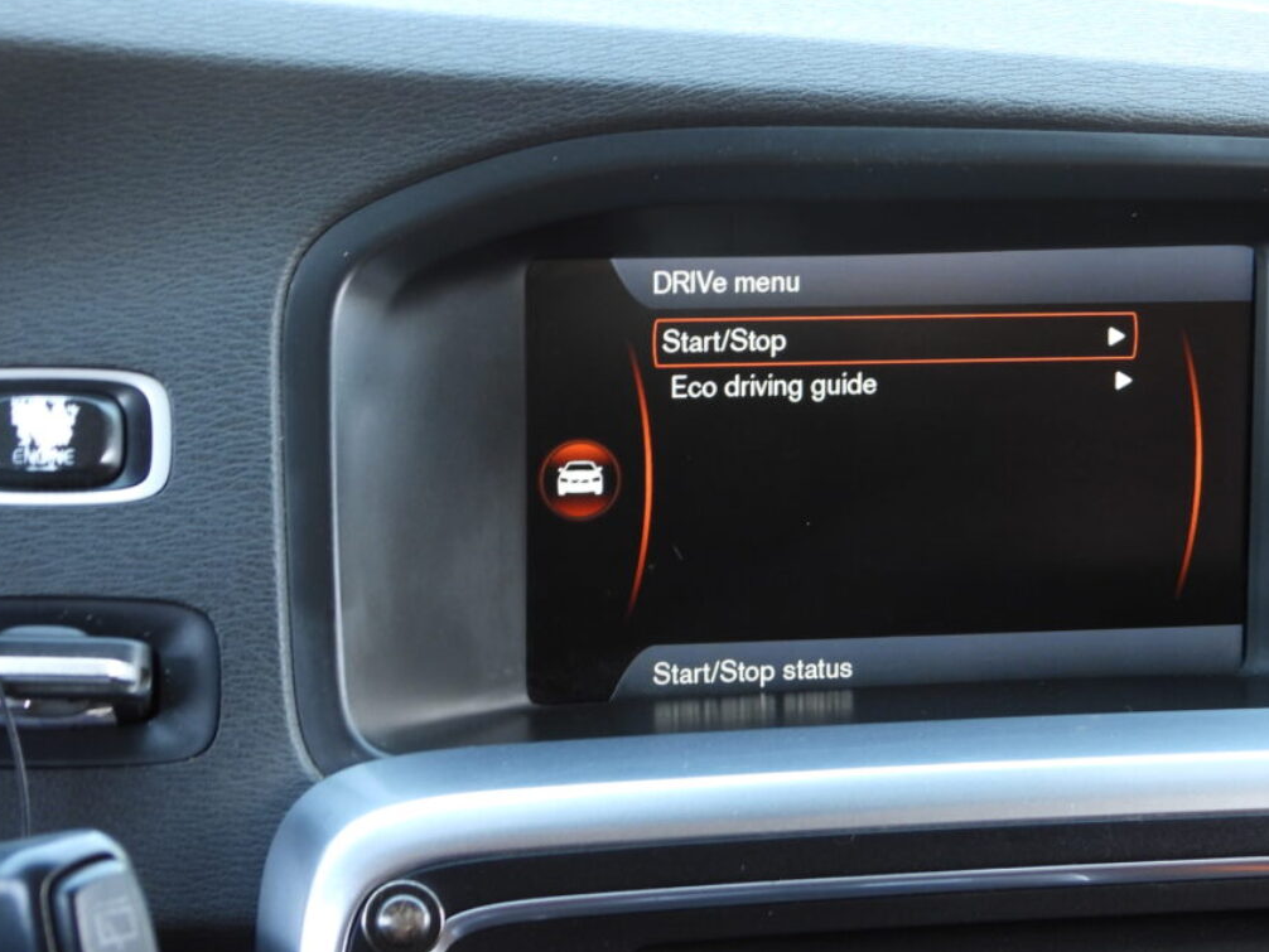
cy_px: 493
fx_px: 3373
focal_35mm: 92
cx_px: 800
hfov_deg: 21.3
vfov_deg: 16.1
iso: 125
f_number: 3.5
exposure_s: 1/30
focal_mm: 11.7
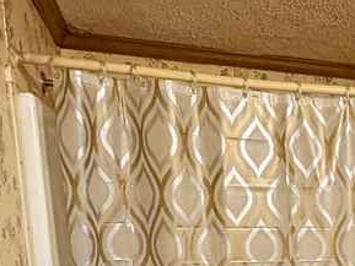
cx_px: 467
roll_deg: -0.4
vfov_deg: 21.7
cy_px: 332
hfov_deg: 26.3
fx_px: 636
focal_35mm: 62
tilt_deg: -10.2
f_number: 2.2
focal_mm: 2.22
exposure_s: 1/60
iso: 400
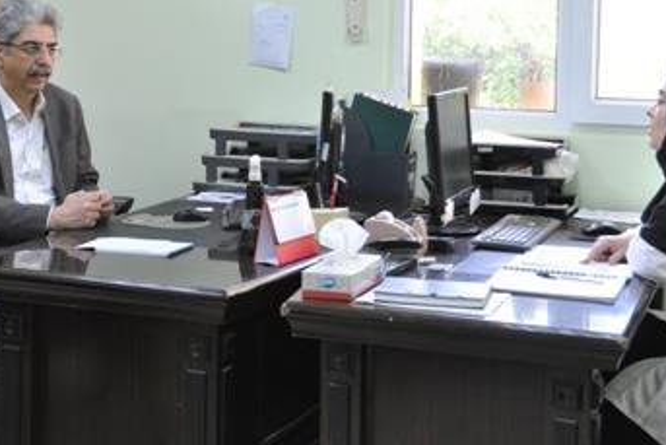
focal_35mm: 71
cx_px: 295
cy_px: 138
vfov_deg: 19.1
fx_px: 1314
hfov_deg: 28.4
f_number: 6.3
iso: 640
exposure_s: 1/30
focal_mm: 32
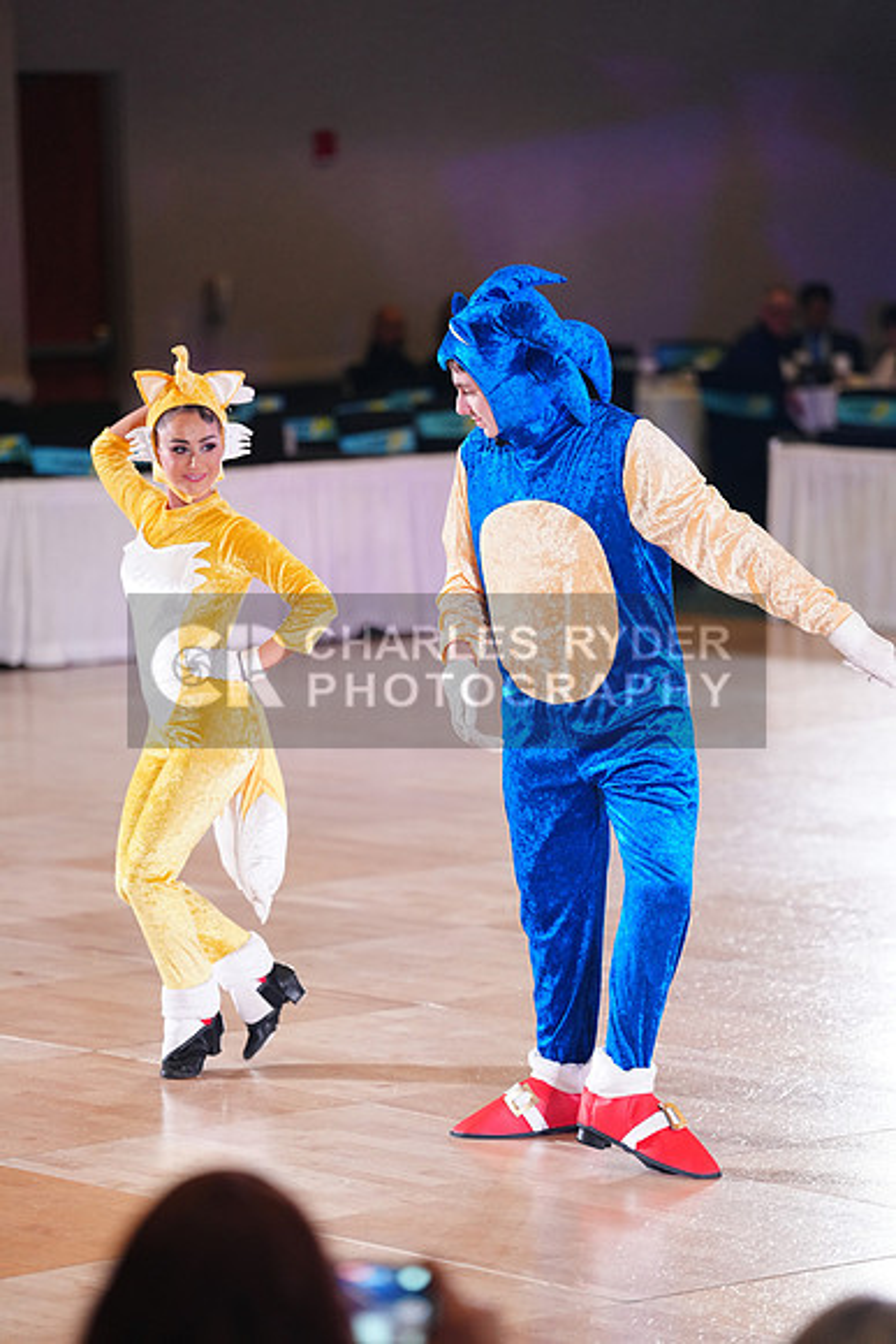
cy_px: 672
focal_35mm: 153
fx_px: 5708
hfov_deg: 9.0
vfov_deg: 13.4
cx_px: 448
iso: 2500
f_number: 2.8
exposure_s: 1/500
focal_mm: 153
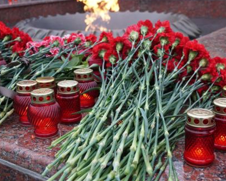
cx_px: 114
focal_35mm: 56
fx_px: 373
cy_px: 103
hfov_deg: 33.7
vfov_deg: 27.3
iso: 1000
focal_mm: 27
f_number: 4.5
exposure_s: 1/160
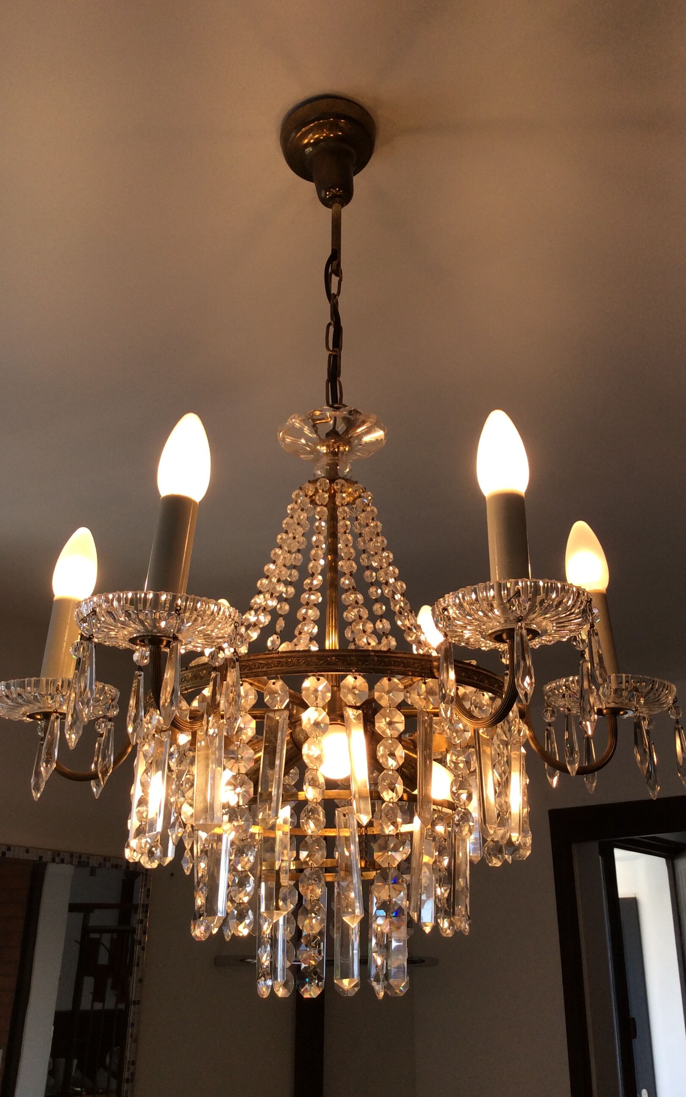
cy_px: 550
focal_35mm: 34
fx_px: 1017
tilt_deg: +20.5
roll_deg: +0.3
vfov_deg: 56.7
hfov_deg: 37.3
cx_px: 356
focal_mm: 3.3
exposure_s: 1/267
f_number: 2.4
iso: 32
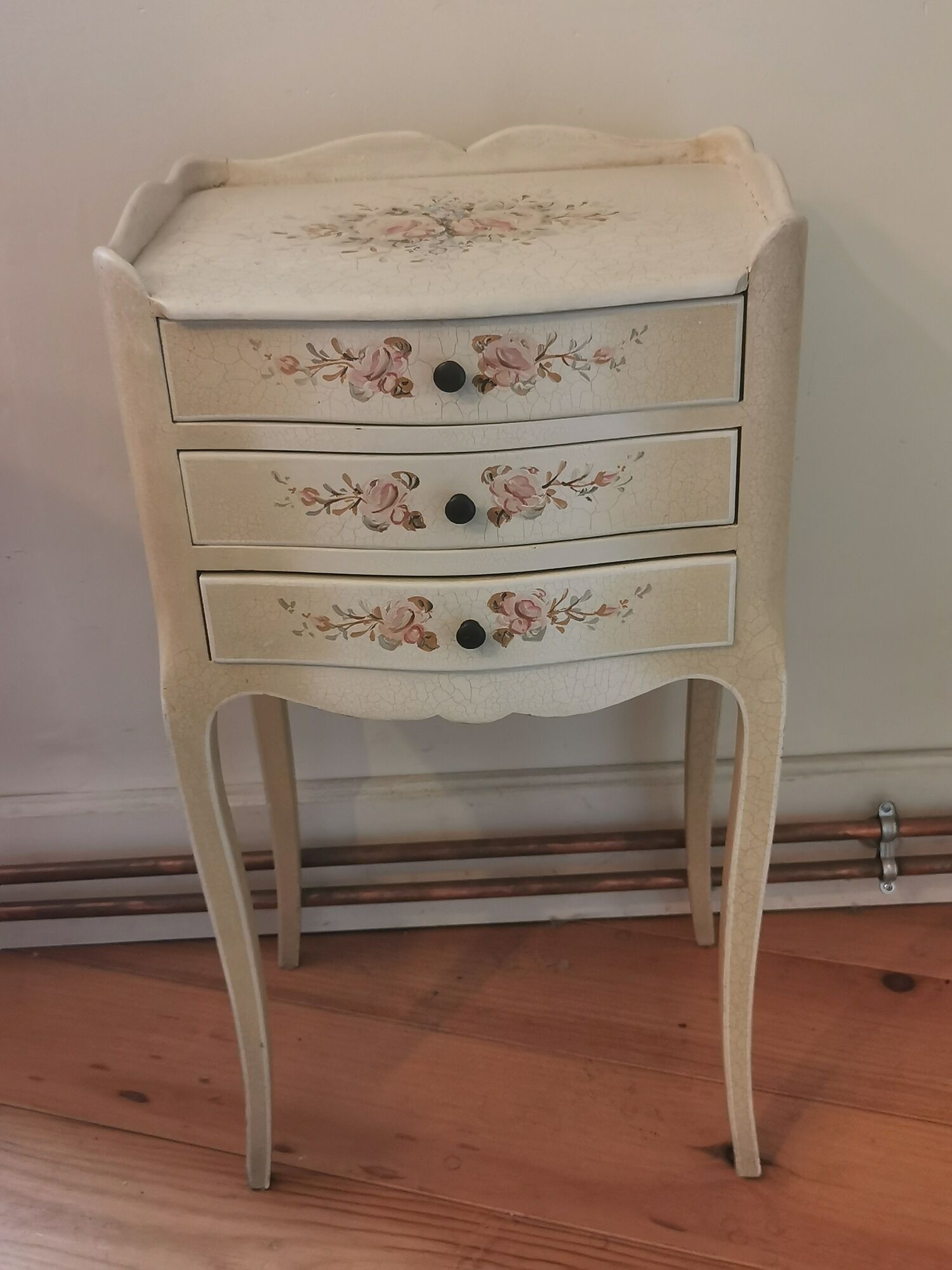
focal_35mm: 41
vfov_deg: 45.8
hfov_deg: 35.1
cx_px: 476
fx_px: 1503
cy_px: 635
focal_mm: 5.58
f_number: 1.8
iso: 200
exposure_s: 1/50
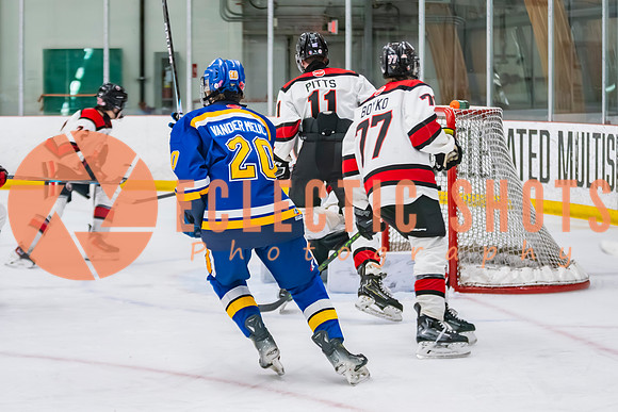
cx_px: 378
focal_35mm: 102
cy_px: 208
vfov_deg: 13.5
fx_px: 1744
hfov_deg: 20.1
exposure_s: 1/640
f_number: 2.8
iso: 3200
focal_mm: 70
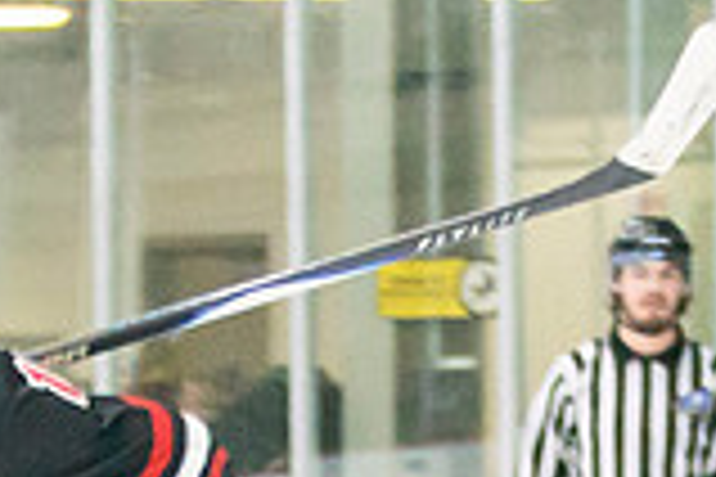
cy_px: 1113
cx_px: 102
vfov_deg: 1.7
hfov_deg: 2.6
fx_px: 15691
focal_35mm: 789
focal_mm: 100
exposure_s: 1/640
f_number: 2.8
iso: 1250
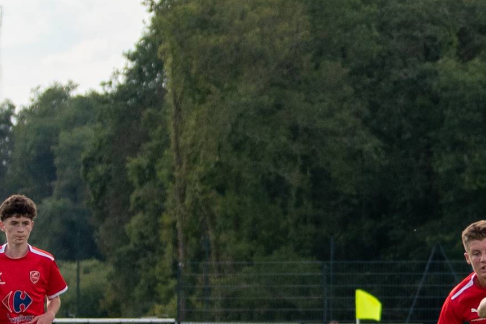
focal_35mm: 487
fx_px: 6575
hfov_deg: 4.2
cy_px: 176
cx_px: 588
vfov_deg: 2.8
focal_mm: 70
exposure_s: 1/4000
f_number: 2.8
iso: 160
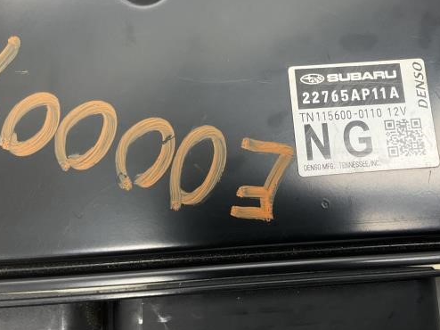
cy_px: 108
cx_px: 265
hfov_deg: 40.3
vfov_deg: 30.6
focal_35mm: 47
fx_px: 597
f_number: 1.8
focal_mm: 3
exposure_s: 1/435
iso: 25
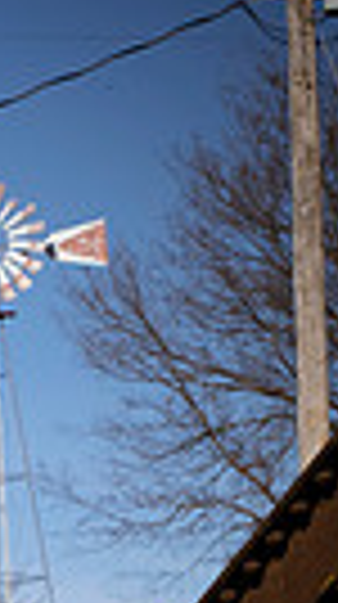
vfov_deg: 7.5
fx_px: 4510
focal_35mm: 282
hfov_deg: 4.2
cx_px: -293
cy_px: 927
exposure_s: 1/800
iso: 800
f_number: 18
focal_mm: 80
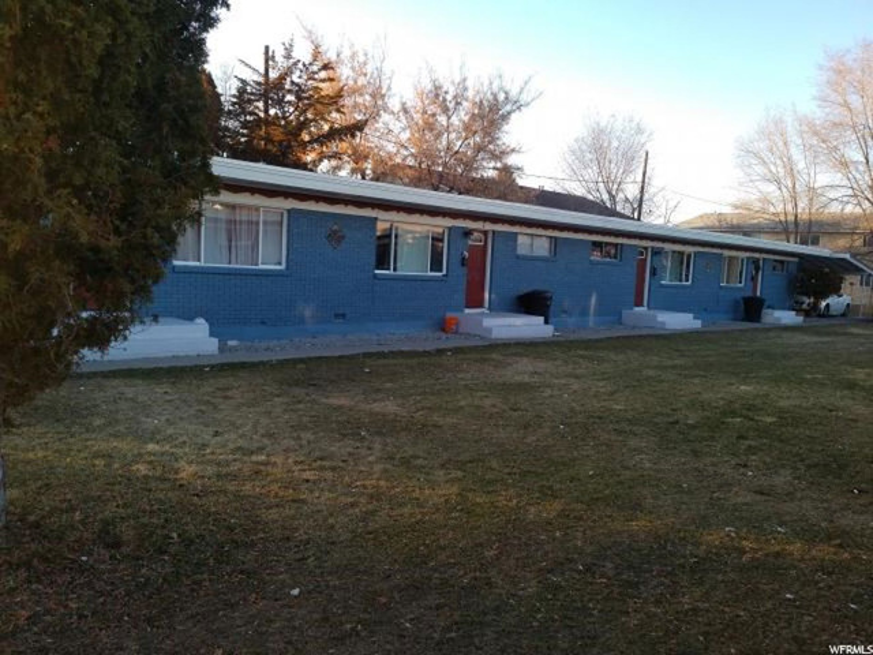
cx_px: 436
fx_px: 681
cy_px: 328
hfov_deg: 65.3
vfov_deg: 51.4
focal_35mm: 27
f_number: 2.2
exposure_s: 1/167
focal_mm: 4.75
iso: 50
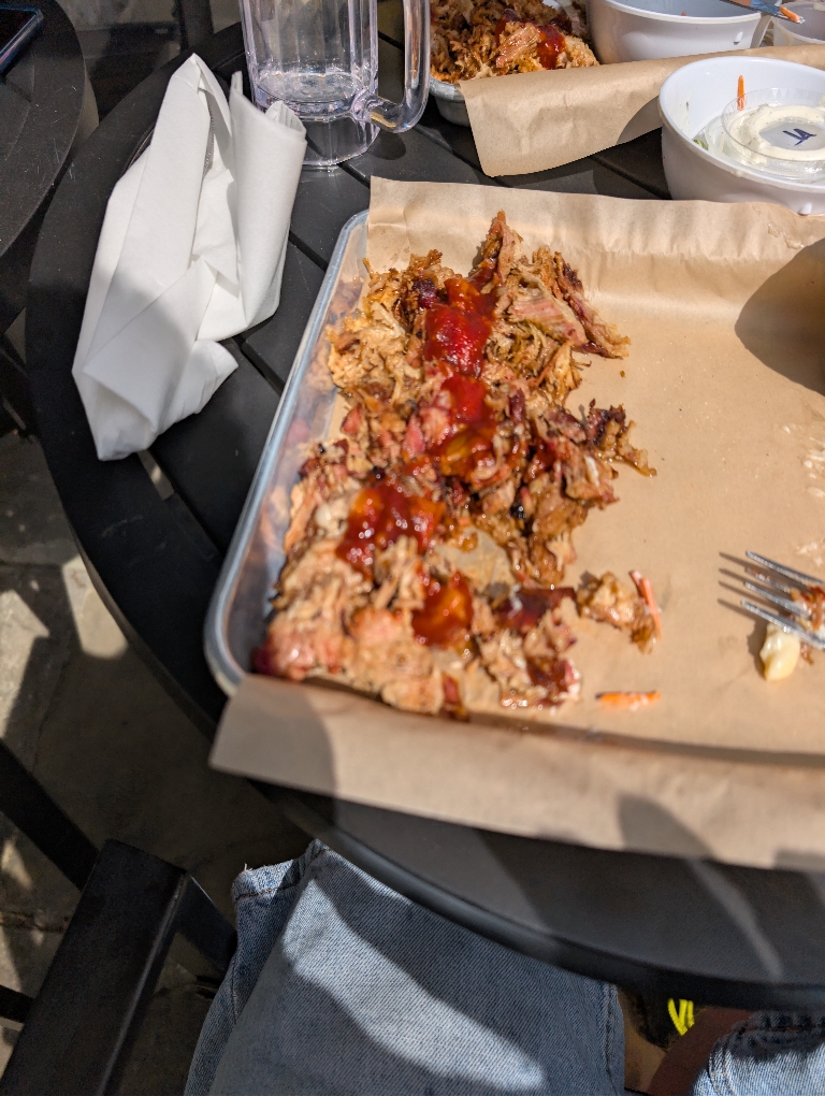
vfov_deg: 71.5
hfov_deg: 56.9
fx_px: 761
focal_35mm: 24
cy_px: 548
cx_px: 412
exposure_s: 1/3226
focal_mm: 6.9
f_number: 1.68
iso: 48
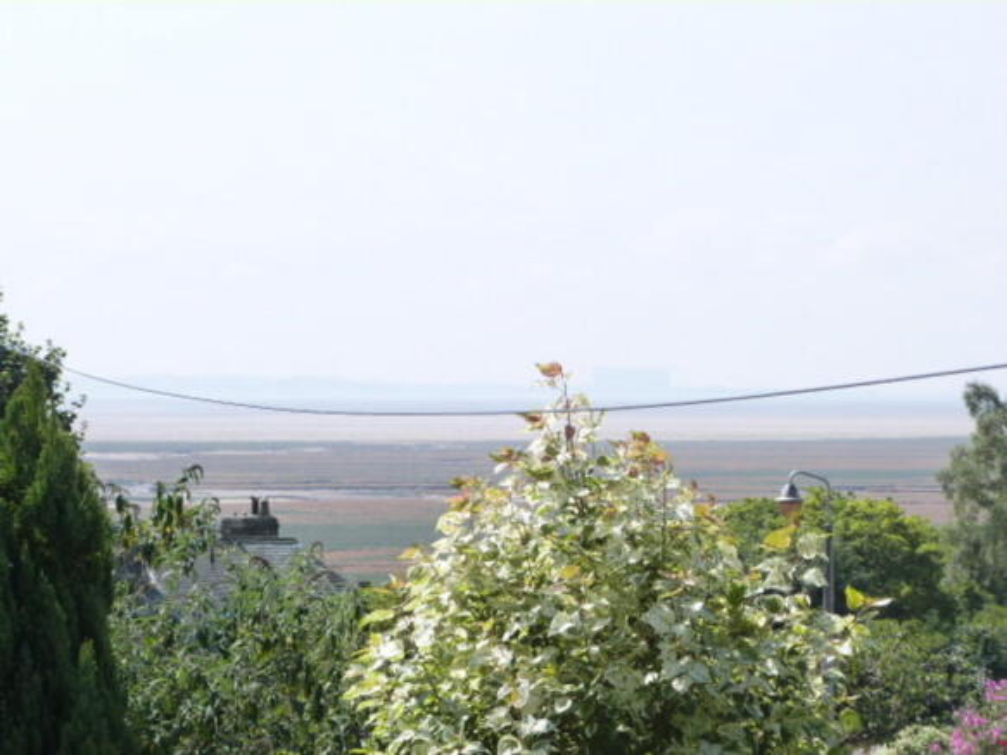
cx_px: 504
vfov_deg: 8.9
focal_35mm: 167
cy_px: 378
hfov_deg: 11.8
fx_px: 4857
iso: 160
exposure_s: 1/320
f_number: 5.6
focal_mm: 30.1
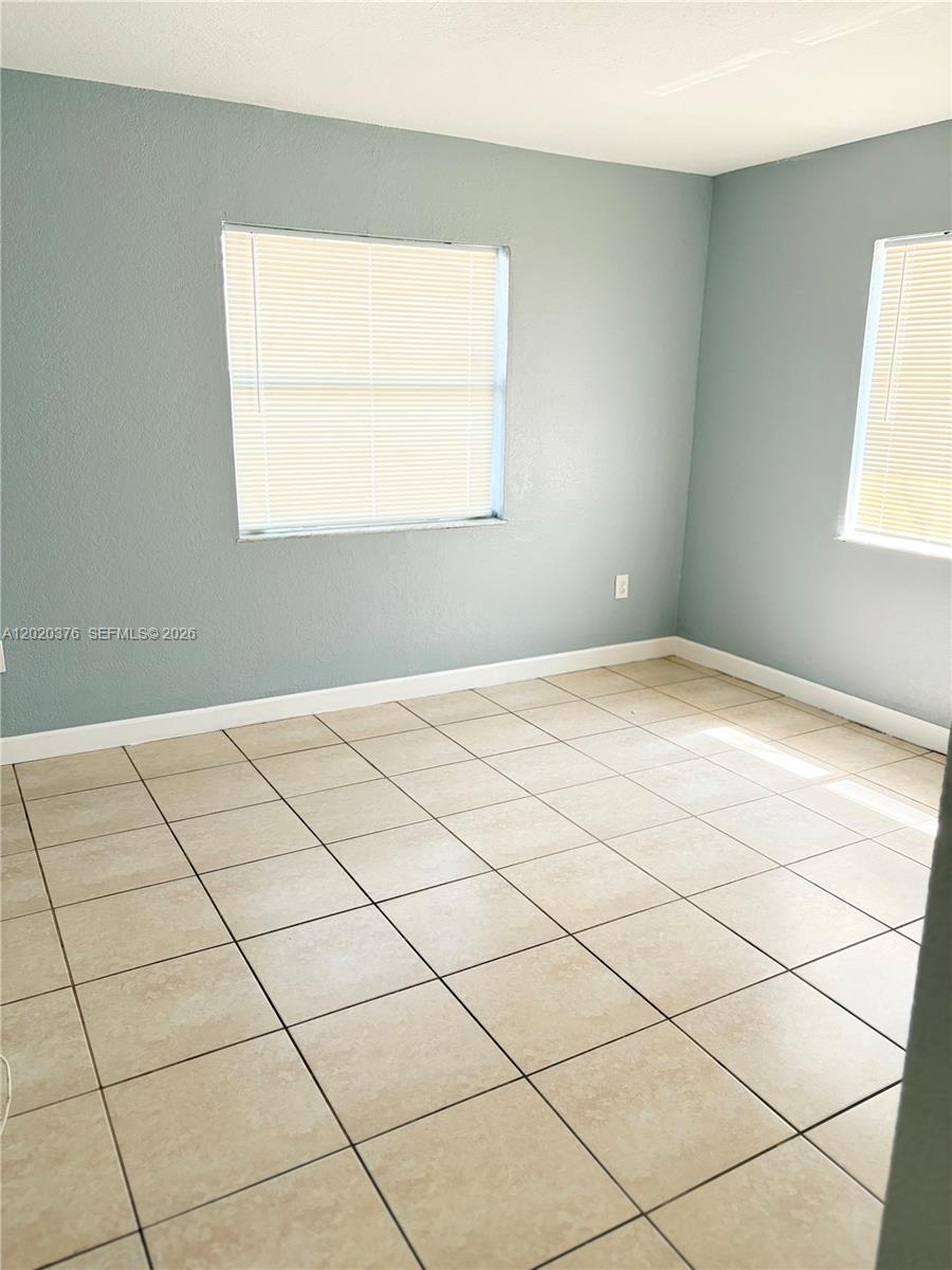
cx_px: 476
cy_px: 635
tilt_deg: -14.5
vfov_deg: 67.3
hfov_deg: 53.1
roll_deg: -0.2
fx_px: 953
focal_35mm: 26
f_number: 1.6
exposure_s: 1/60
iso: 200
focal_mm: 5.96
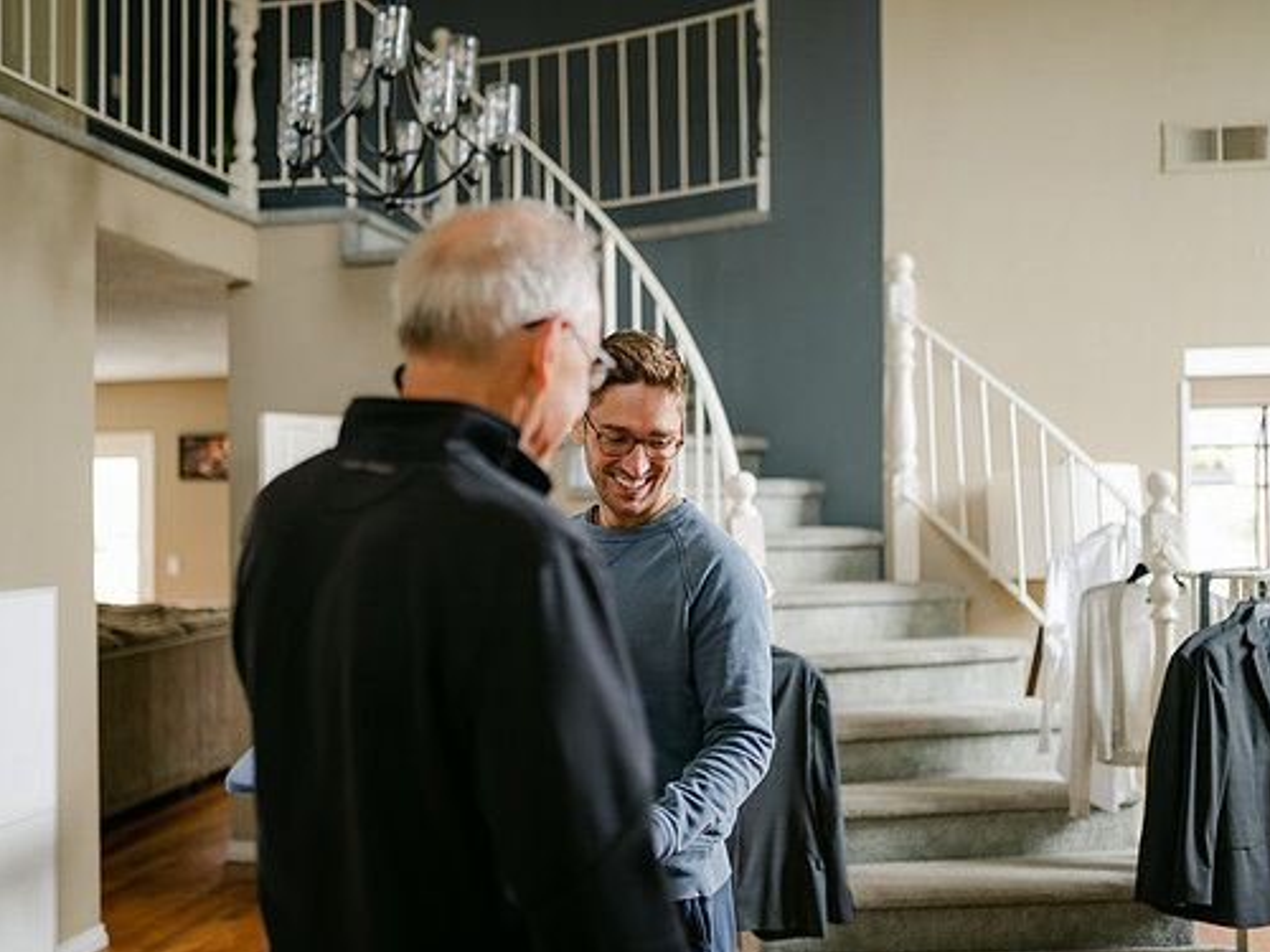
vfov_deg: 36.0
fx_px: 1468
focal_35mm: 40
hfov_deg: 46.8
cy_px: 487
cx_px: 607
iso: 220
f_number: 1.4
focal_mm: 35
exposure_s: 1/125
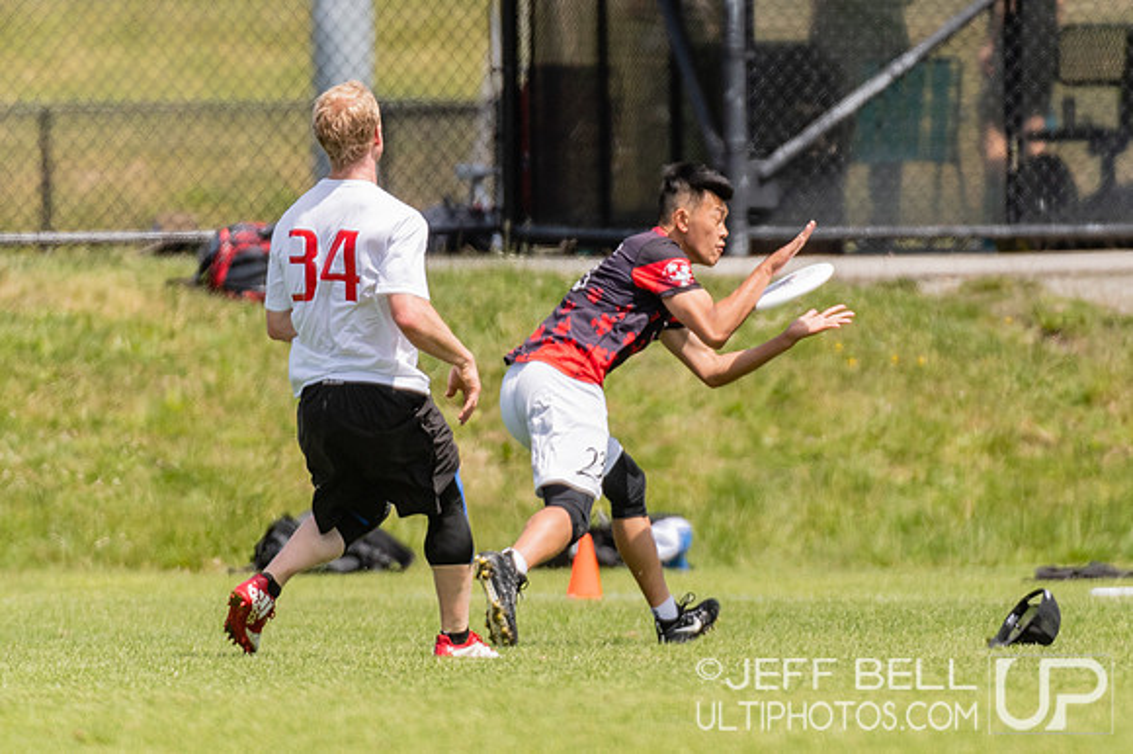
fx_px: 31778
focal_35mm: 1010
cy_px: 390
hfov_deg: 2.0
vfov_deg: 1.4
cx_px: 795
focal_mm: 400
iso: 400
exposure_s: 1/2500
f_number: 4
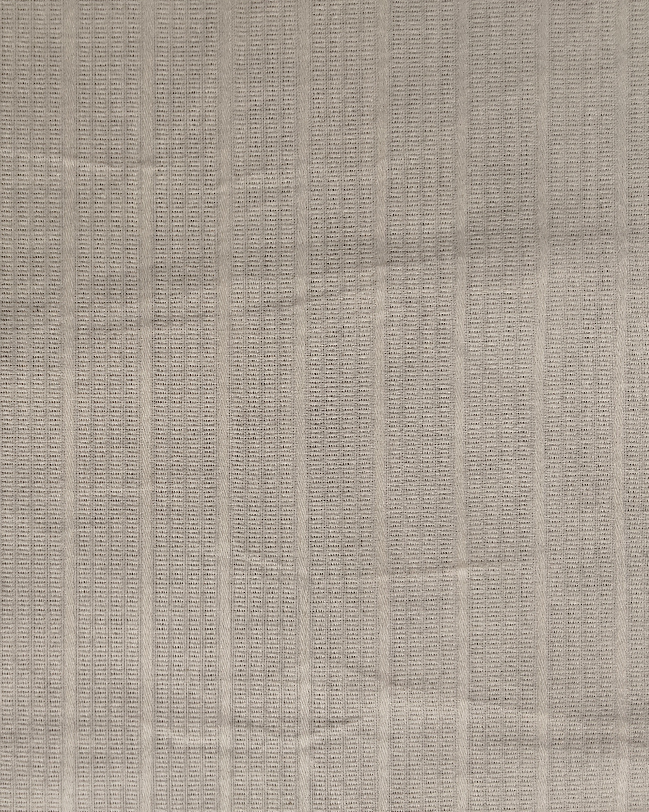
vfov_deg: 52.8
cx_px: 136
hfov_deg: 41.6
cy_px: 405
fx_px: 816
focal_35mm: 34
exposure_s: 1/100
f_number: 2
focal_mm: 2.78
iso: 80
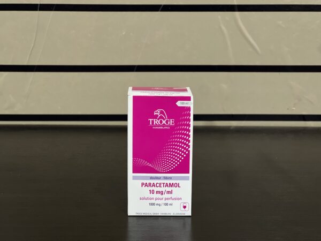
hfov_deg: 25.3
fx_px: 714
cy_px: 120
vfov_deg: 19.1
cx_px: 160
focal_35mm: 77
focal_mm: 9
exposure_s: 1/26
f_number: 2.8
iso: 400
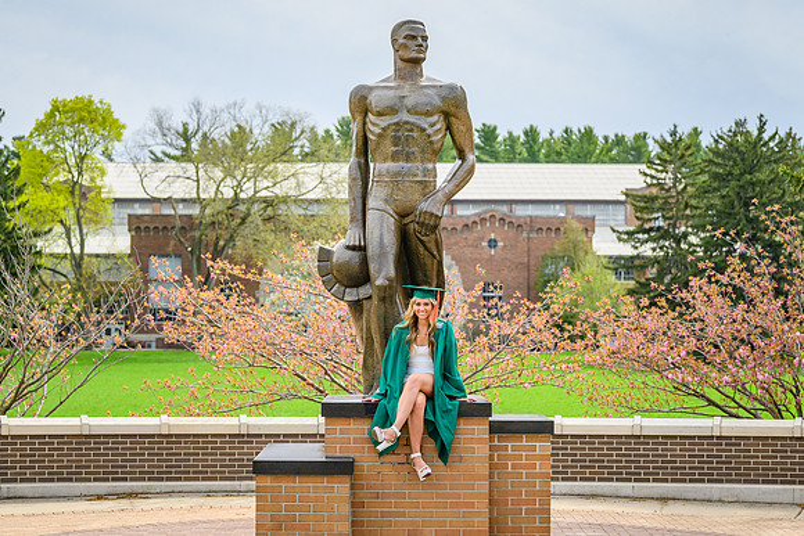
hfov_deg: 25.0
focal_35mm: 81
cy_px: 251
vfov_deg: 16.8
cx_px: 414
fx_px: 1811
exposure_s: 1/1600
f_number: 4
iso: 400
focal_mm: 75
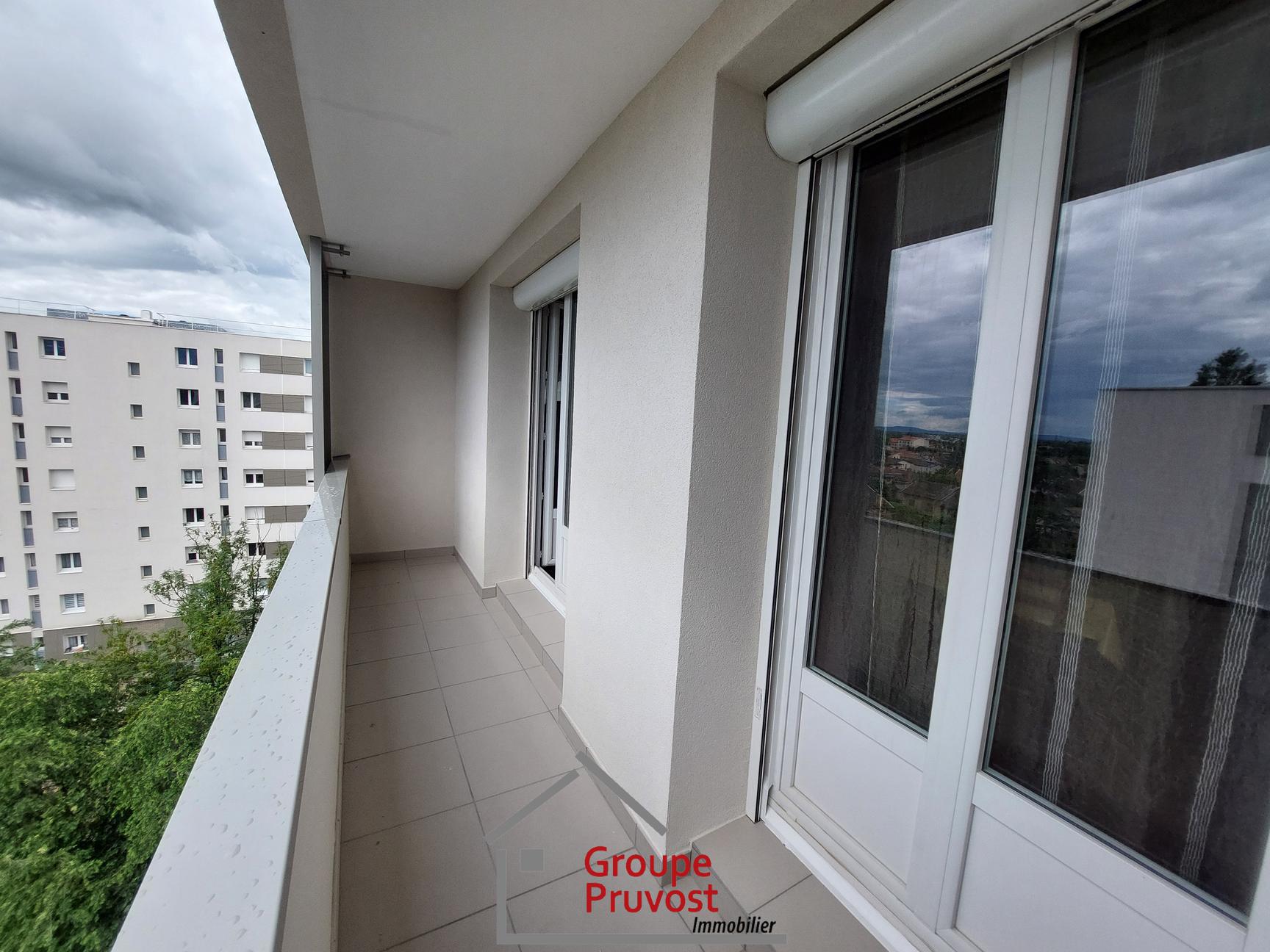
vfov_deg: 89.9
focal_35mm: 13
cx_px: 635
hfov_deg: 106.2
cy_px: 476
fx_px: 477
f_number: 2.2
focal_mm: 1.74
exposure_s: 1/887
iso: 50
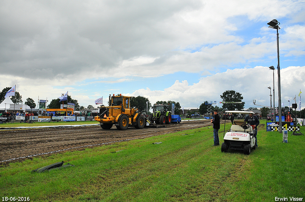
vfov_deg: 41.6
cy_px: 101
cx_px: 152
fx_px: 267
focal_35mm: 32
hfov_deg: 59.6
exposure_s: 1/3200
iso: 500
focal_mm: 21
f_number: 5
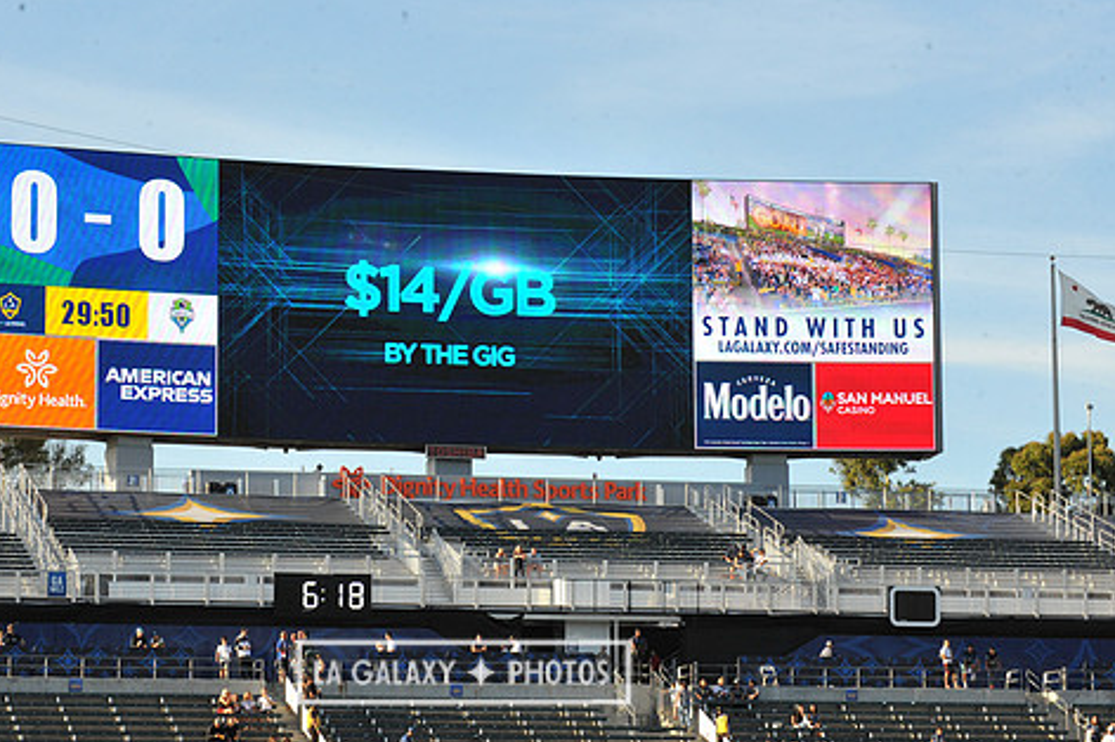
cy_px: 317
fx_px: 3993
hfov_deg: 15.9
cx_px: 463
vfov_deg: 10.6
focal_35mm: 129
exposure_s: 1/800
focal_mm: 105
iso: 1600
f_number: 14
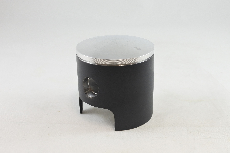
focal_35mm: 37
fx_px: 236
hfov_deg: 51.9
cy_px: 76
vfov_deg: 35.9
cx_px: 115
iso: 500
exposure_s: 1/125
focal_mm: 14
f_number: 4
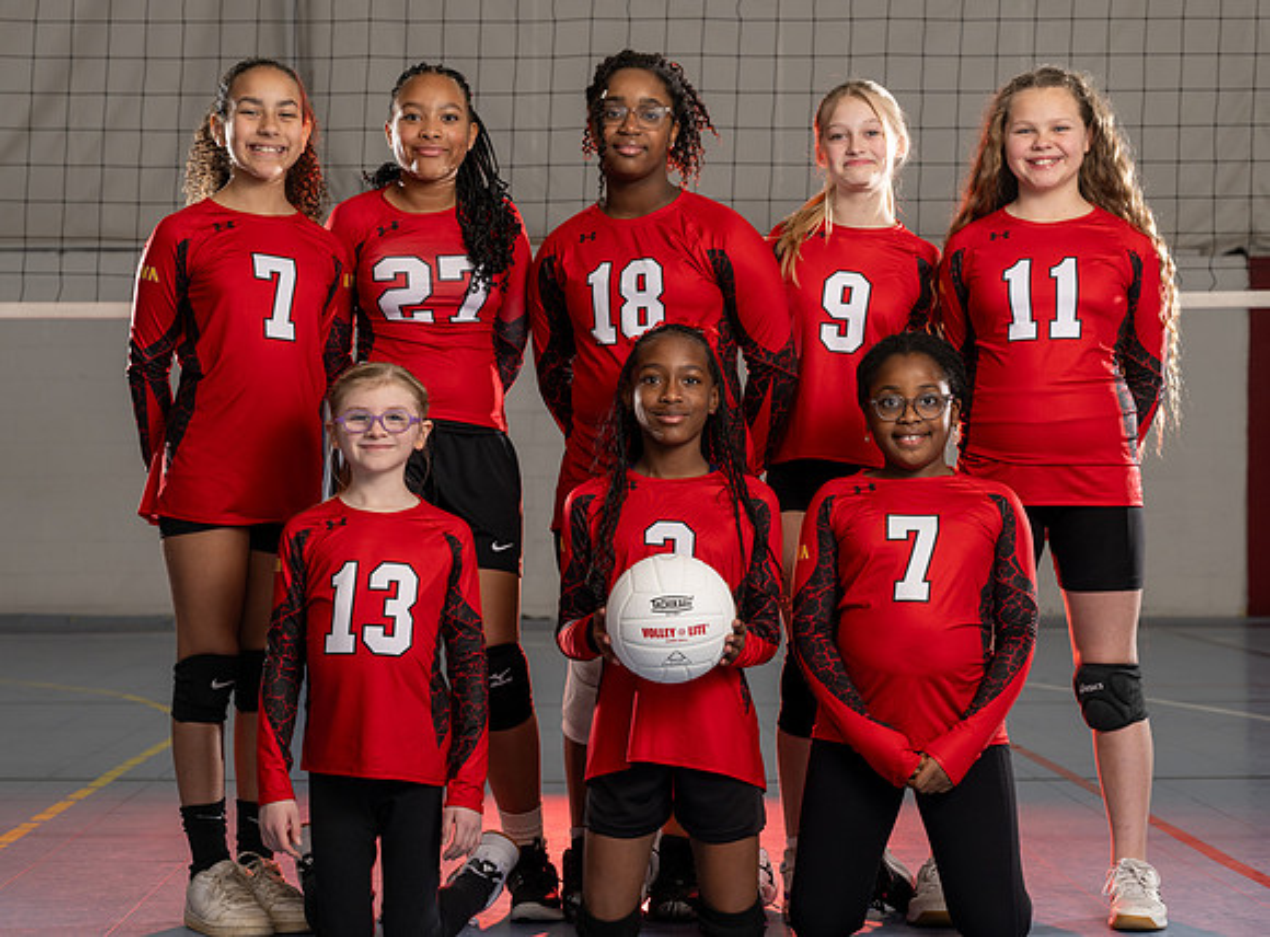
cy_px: 468
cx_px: 635
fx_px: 2735
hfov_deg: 26.1
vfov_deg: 19.4
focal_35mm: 75
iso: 200
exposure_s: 1/100
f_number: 5.6
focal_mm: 70
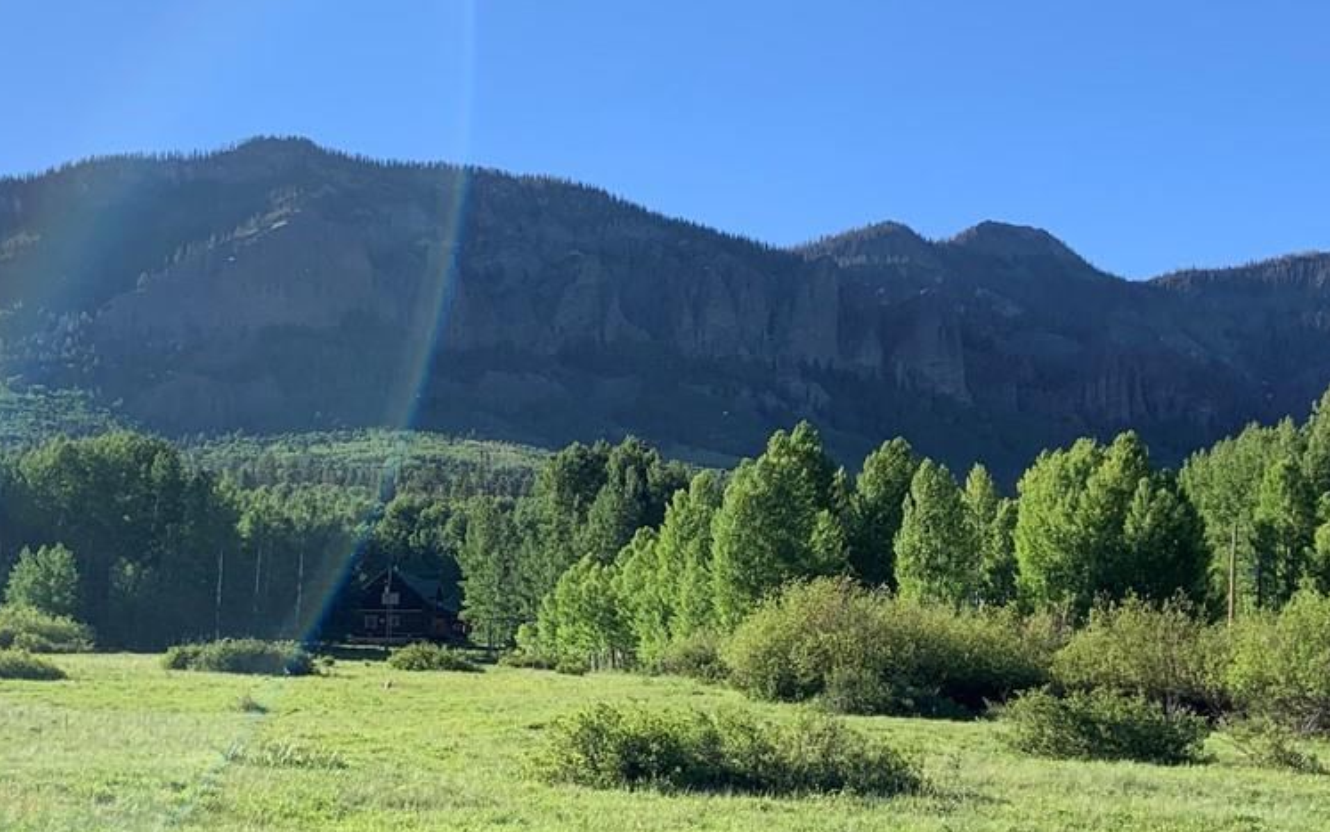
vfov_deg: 21.9
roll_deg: -1.9
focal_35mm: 59
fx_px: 2139
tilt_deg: +4.8
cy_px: 597
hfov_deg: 34.3
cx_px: 465
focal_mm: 4.25
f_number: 1.8
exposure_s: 1/1205
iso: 25
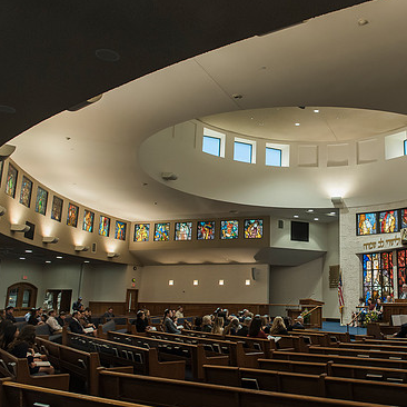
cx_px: 302
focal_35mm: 35
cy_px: 210
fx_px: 466
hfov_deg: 45.7
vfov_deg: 47.2
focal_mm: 26
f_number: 4
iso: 1250
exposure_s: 1/100
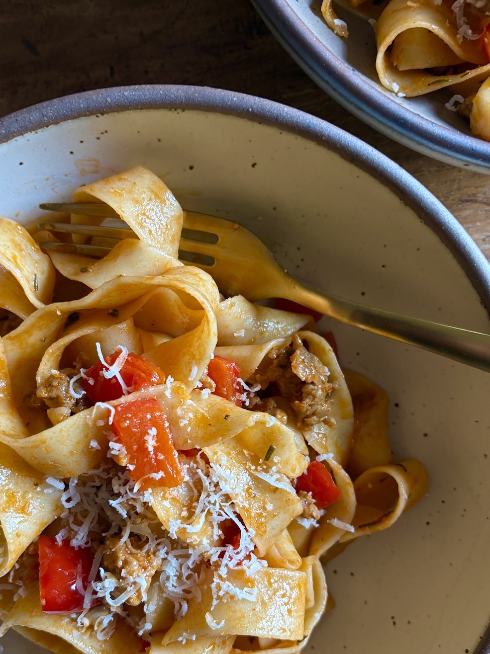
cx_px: 209
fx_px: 604
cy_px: 398
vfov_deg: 56.3
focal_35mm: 32
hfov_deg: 44.0
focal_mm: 5.96
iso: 160
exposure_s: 1/60
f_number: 1.6
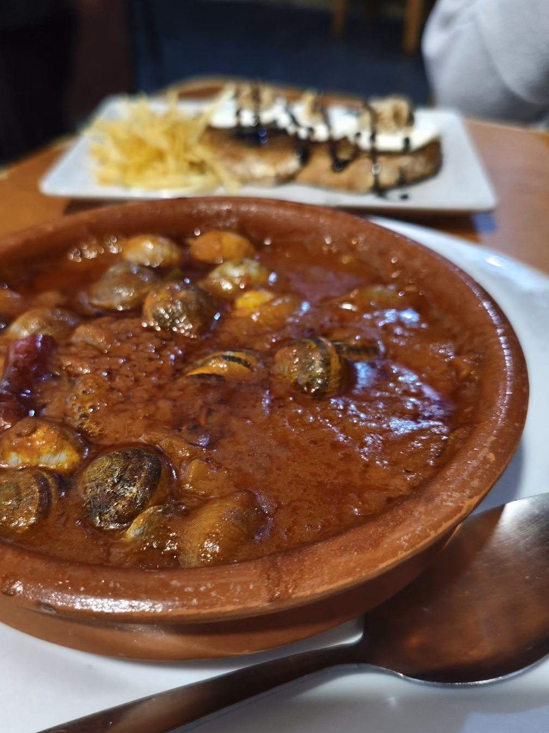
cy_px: 391
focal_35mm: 31
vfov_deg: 58.3
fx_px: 656
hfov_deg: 45.3
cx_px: 231
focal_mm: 4.9
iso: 1000
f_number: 1.5
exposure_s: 1/20
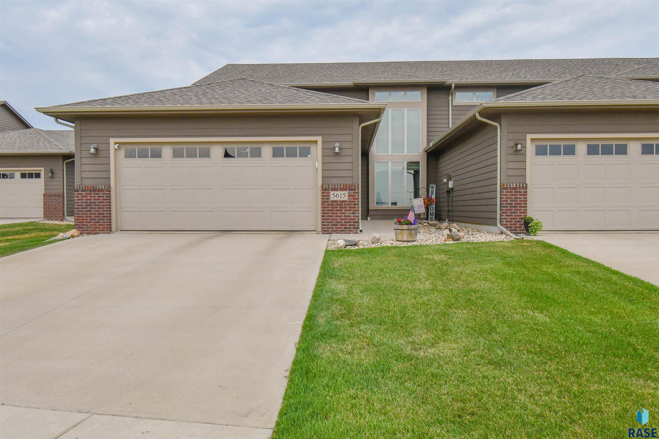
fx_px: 494
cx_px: 330
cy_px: 220
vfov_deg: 47.9
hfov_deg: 67.4
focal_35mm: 27
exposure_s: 1/1000
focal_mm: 18
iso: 1250
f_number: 16
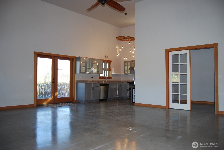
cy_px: 75
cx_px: 112
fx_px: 168
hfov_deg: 67.3
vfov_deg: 48.0
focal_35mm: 27
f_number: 3.5
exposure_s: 1/60
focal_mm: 18
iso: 200
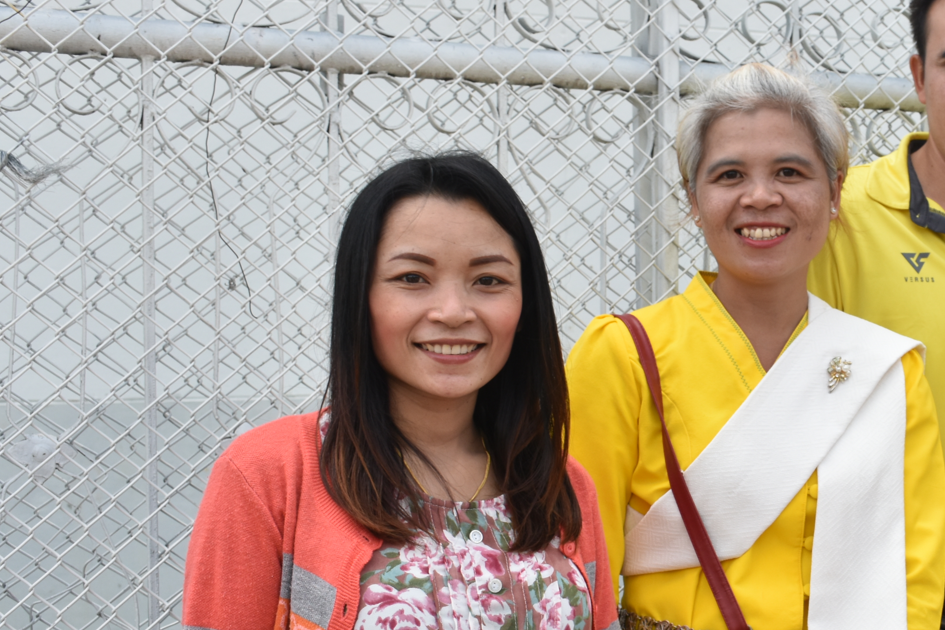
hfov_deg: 30.1
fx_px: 1678
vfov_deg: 21.2
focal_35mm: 64
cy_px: 364
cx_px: 845
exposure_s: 1/250
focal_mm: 23
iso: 220
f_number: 8
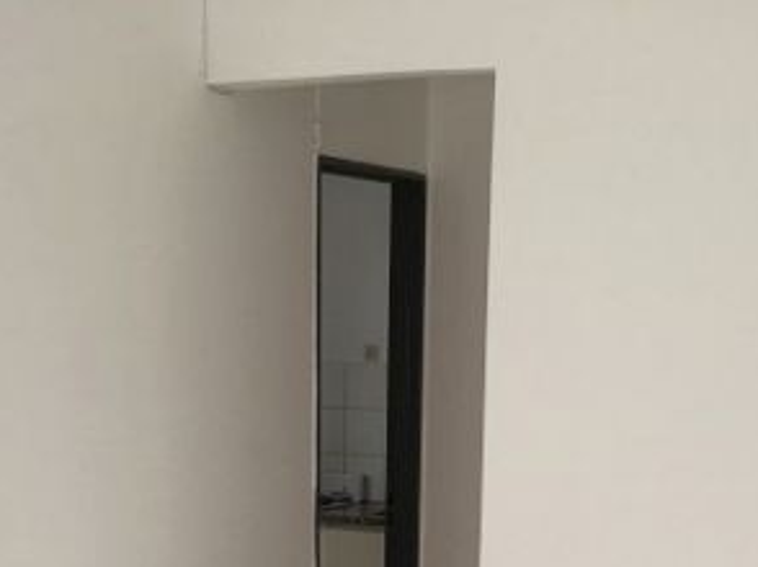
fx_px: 1728
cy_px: 771
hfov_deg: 24.7
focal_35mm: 79
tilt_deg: -14.1
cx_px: 364
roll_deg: -0.5
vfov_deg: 17.3
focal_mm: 4.15
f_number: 2.2
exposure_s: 1/50
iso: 25
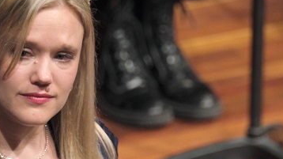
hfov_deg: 1.5
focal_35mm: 1421
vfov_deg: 0.9
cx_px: 47
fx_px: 10658
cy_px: 162
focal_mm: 359.6
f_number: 6.4
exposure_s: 1/100
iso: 2000
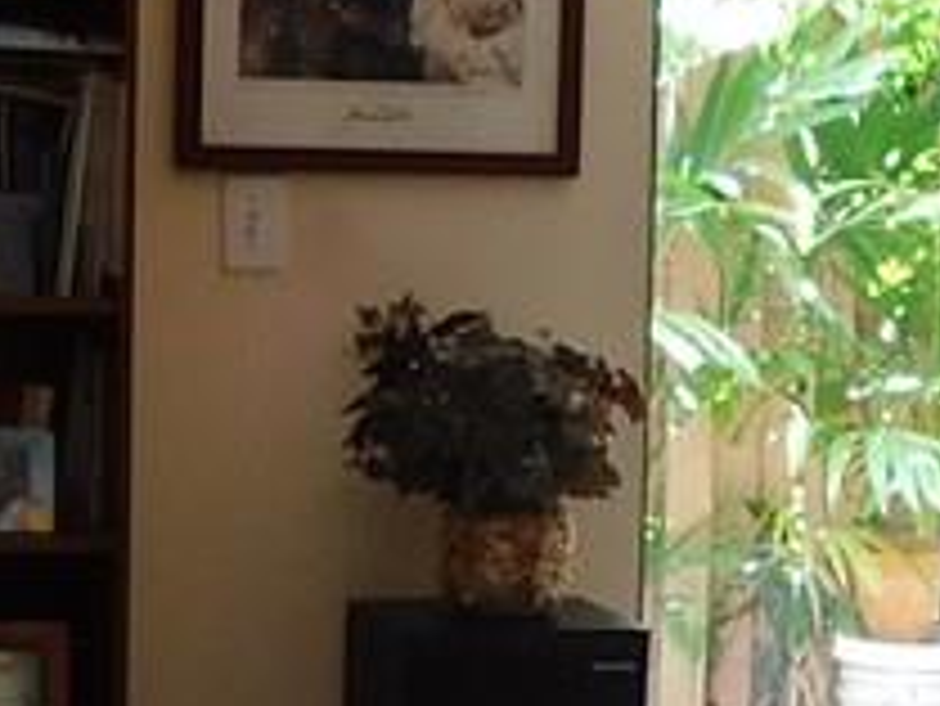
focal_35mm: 176
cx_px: 882
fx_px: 4782
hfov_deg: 11.1
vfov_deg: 8.4
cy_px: 764
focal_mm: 4
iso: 125
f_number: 3
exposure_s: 1/40
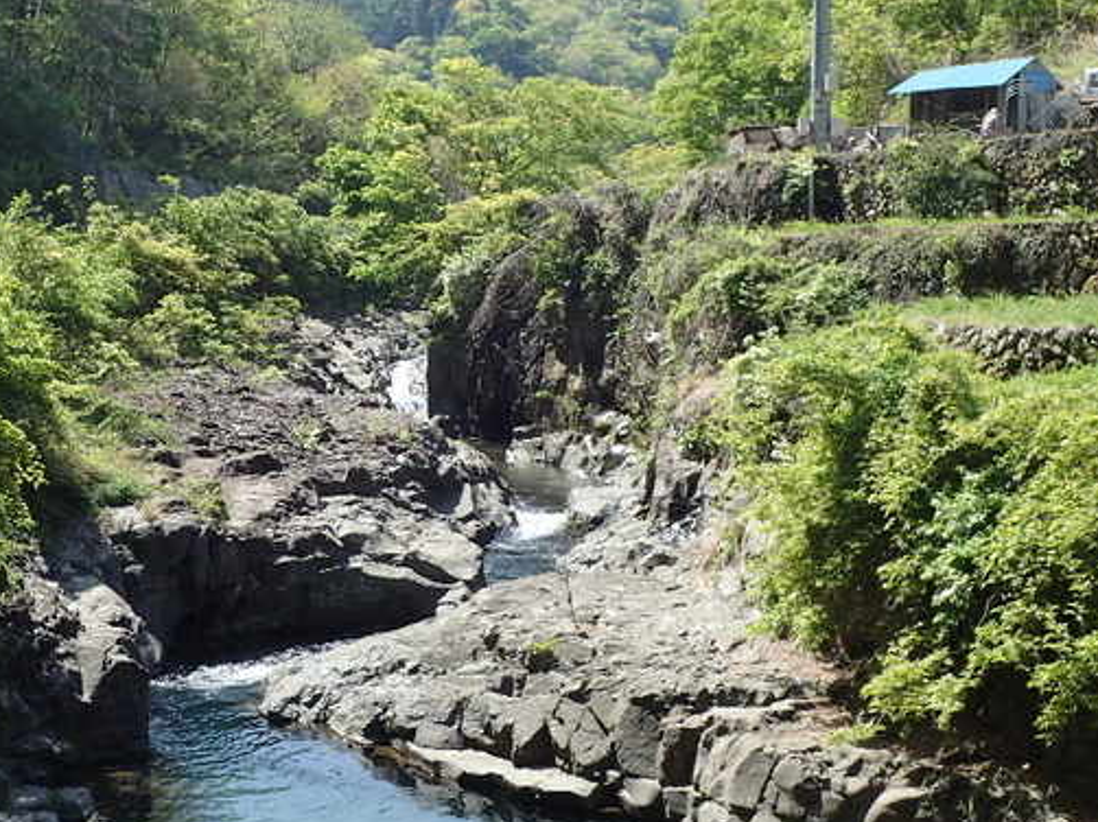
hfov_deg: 37.3
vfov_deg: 28.5
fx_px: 1617
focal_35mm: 51
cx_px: 431
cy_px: 407
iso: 100
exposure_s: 1/500
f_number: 3.2
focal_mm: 5.87
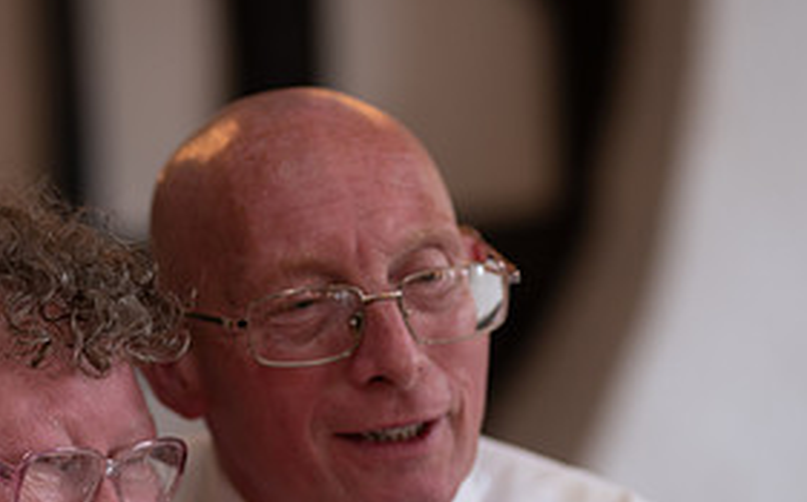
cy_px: 462
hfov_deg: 11.7
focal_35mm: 179
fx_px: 3933
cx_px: 181
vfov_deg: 7.3
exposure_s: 1/100
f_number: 2.2
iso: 500
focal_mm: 85
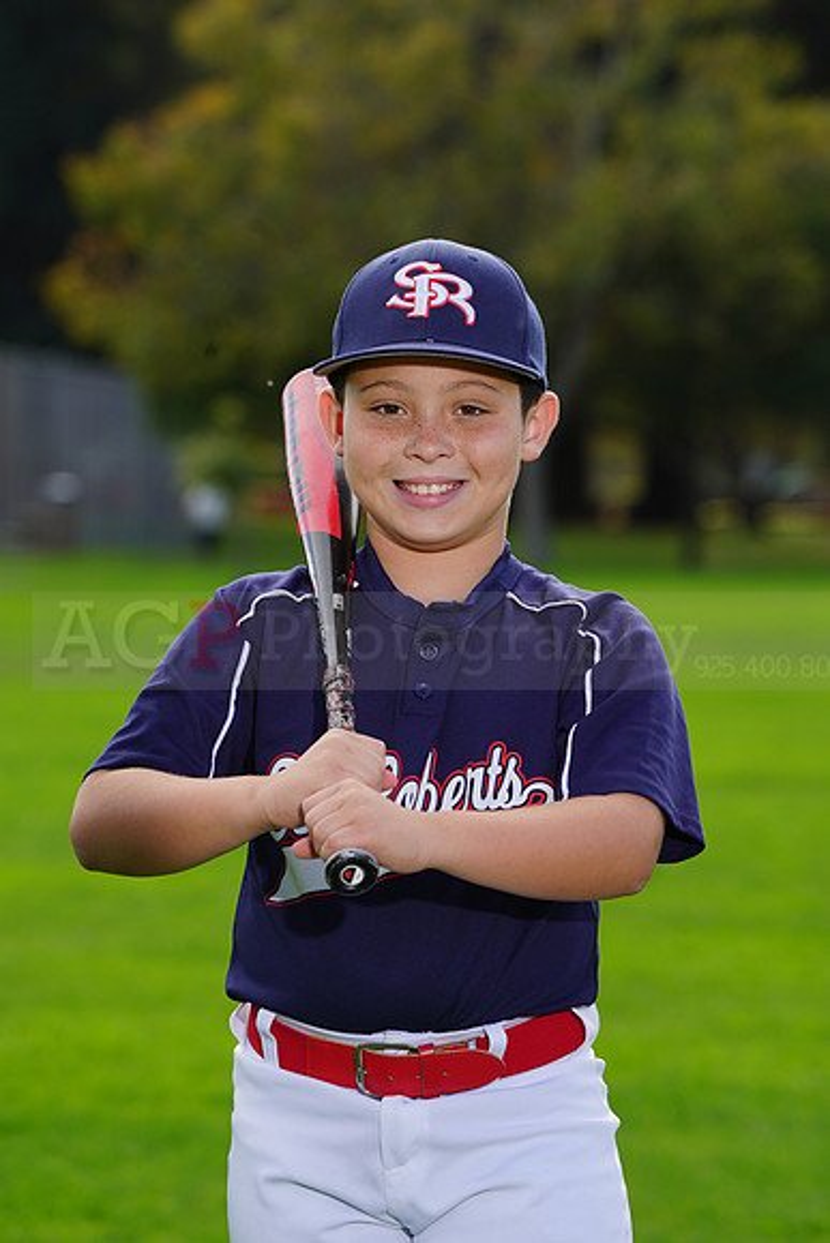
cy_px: 622
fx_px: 7638
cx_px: 415
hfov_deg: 6.2
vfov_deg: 9.3
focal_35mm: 221
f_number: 8
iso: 200
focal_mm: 221
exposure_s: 1/250
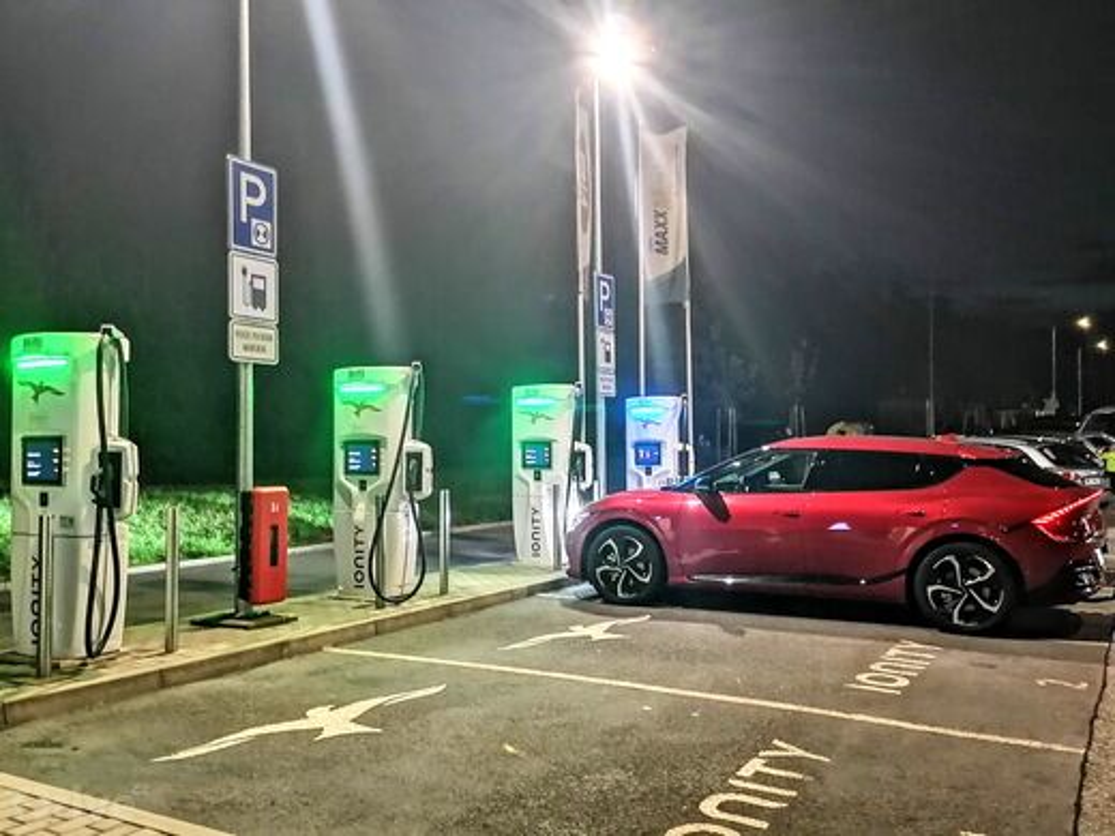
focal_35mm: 34
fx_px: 1095
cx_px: 558
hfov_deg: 54.0
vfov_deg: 41.8
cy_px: 418
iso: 640
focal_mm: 5.3
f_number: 1.8
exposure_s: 4
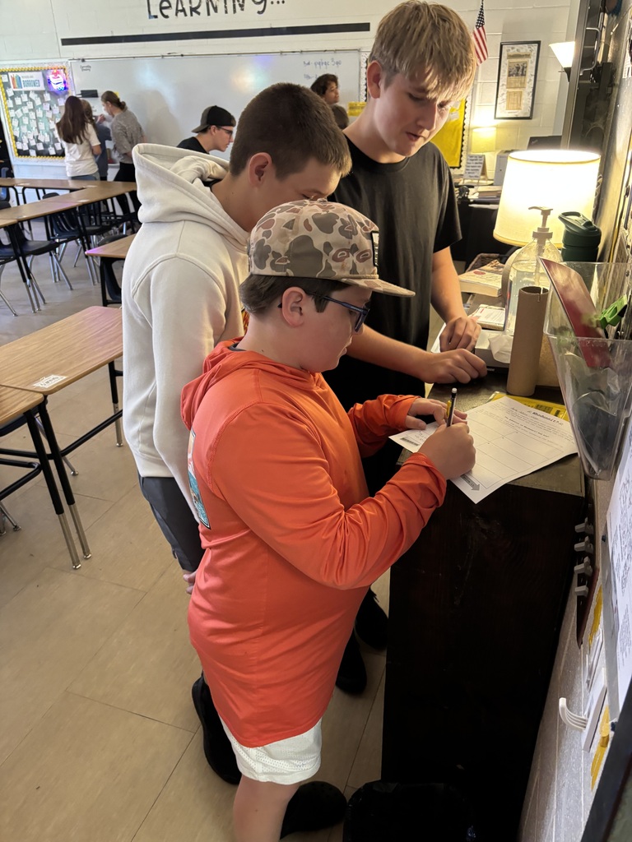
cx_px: 316
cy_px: 421
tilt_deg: -28.0
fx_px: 633
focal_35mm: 26
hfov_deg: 53.1
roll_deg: +0.3
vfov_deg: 67.3
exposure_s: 1/40
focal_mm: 5.96
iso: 400
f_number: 1.6
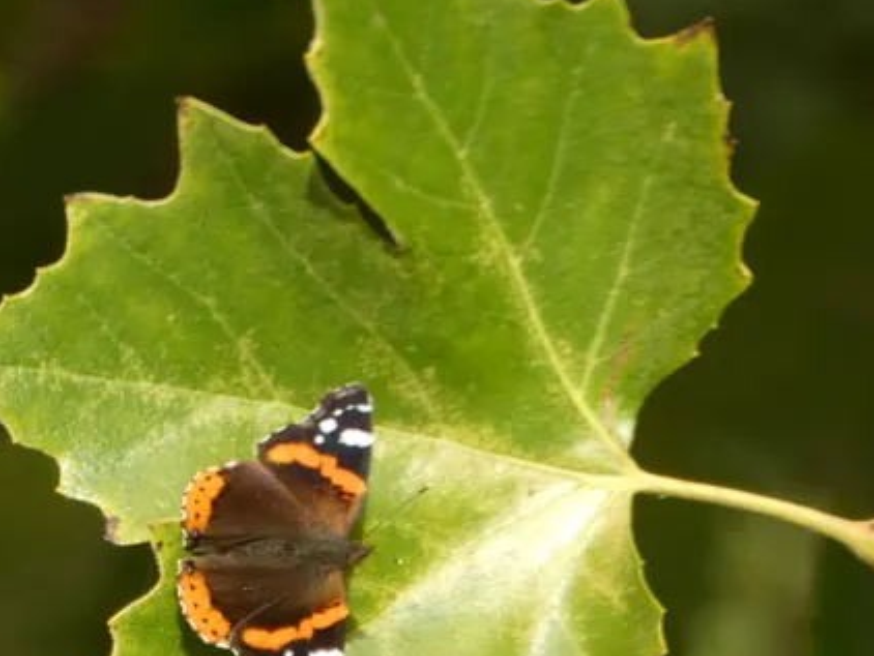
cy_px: 408
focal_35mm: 1213
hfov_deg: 1.6
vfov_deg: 1.2
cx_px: 362
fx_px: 30644
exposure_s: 1/100
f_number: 5.6
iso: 160
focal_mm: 143.4
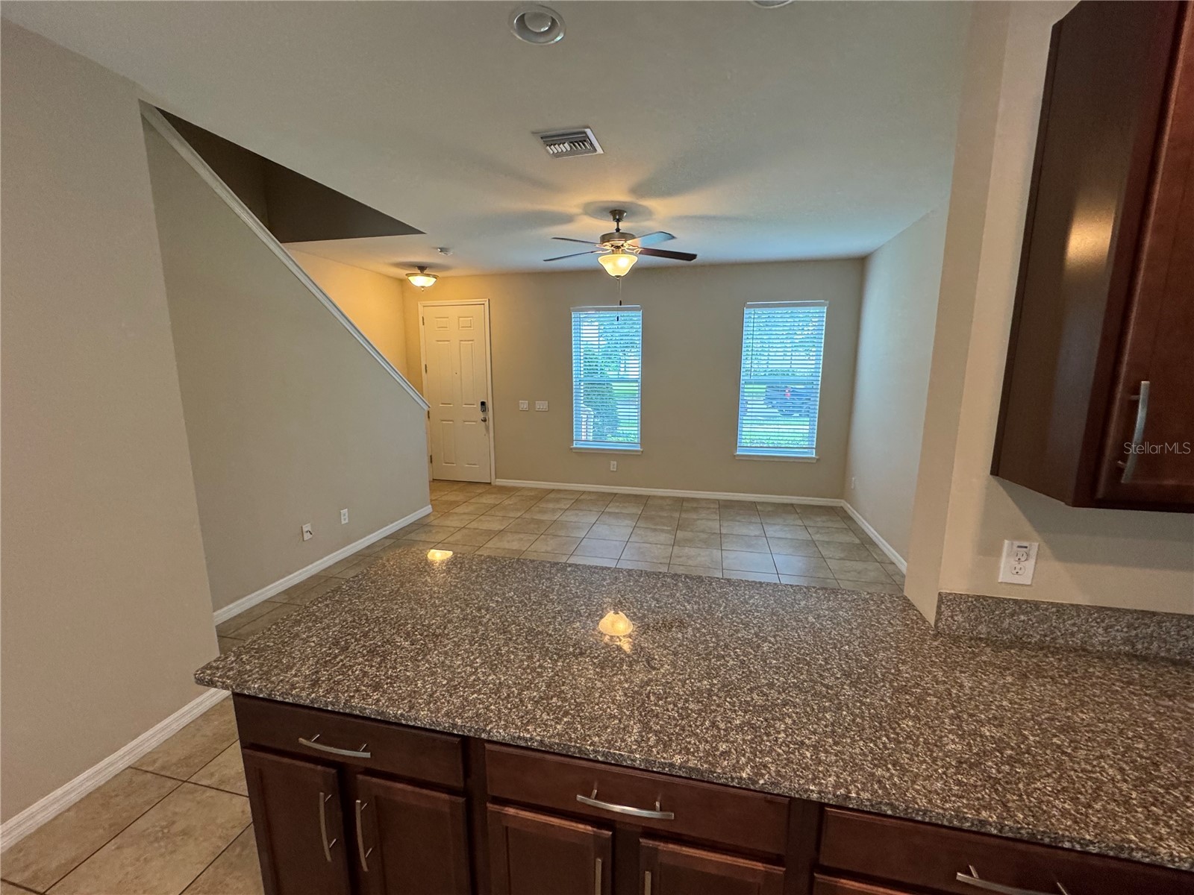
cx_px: 597
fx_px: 483
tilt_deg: -10.6
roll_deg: +0.3
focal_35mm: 14
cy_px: 448
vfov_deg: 85.7
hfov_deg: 102.1
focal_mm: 2.22
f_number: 2.2
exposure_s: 1/120
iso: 250
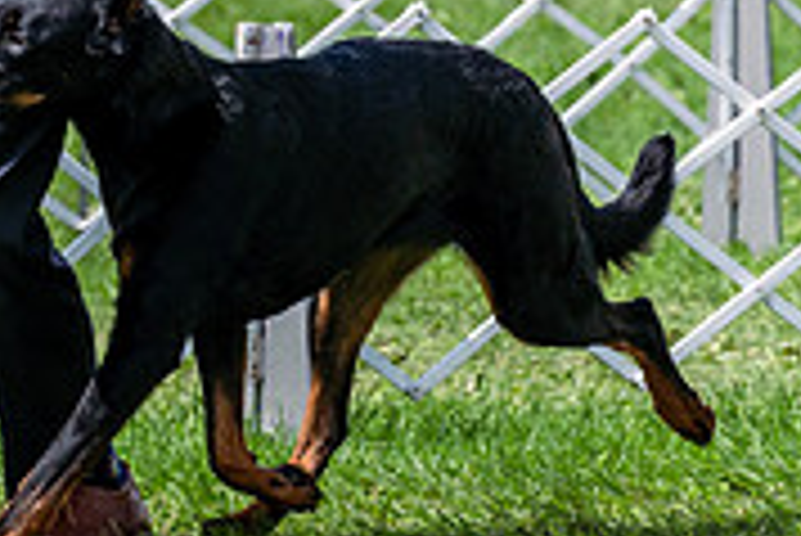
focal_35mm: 585
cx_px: 322
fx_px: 13026
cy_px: -131
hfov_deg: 3.5
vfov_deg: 2.4
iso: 100
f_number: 5
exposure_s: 1/1000
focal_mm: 154
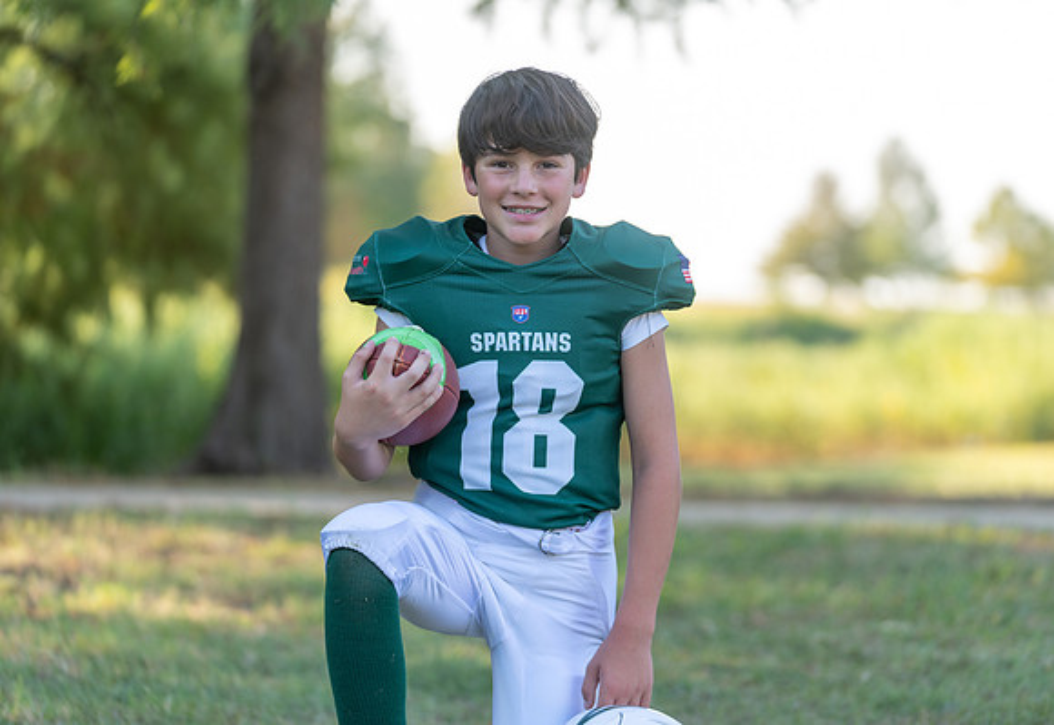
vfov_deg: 10.7
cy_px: 343
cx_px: 574
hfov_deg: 15.4
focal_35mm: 131
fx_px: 3887
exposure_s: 1/320
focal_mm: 122
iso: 125
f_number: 2.8
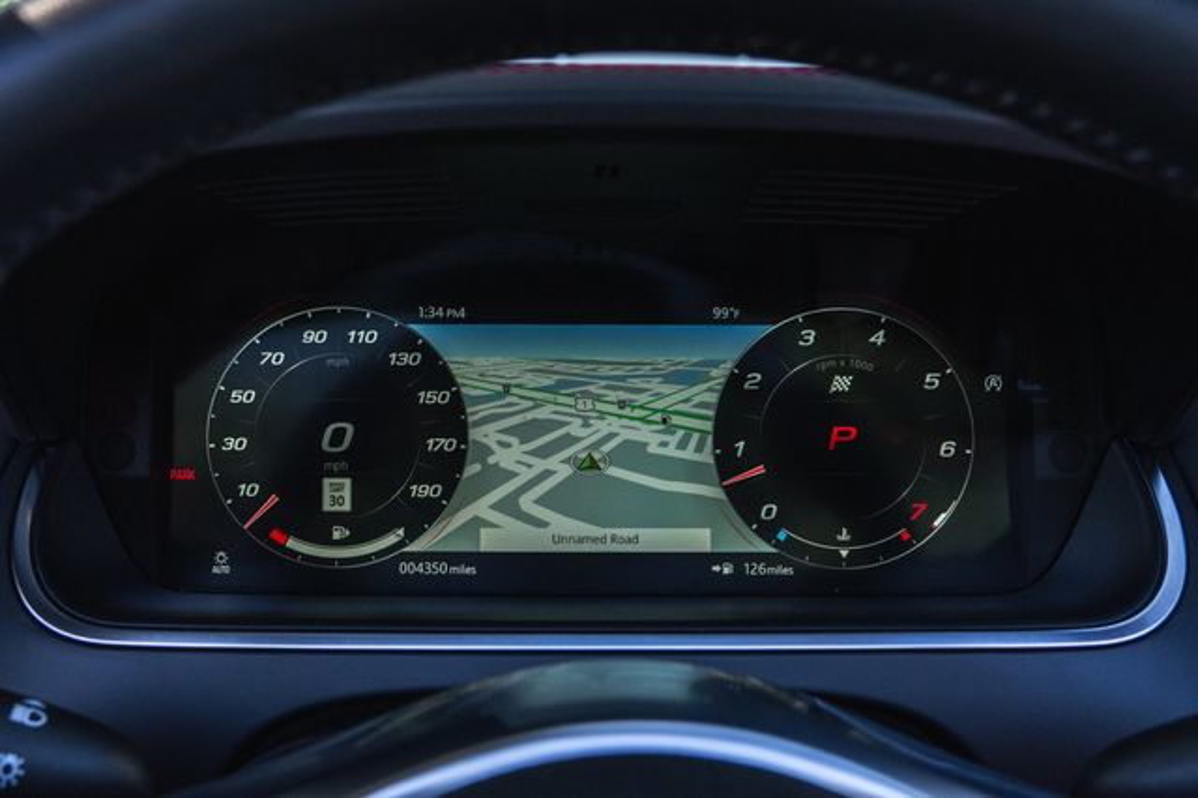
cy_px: 398
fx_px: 1184
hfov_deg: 53.6
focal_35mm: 36
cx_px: 549
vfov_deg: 37.2
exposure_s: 1/160
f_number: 7.1
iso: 640
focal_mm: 24
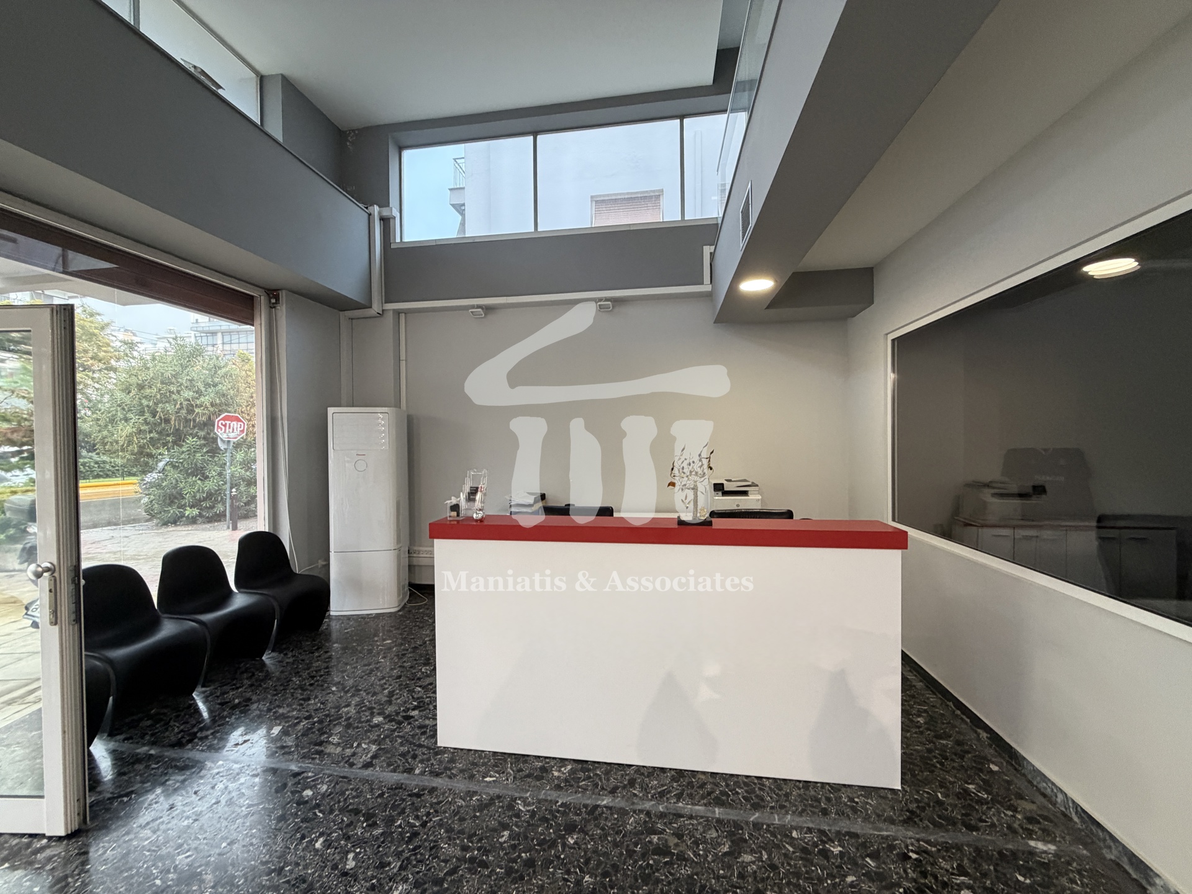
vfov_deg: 85.7
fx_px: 482
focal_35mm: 14
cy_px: 447
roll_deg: +0.6
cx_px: 596
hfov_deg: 102.1
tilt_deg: -0.2
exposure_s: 1/50
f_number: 2.2
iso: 320
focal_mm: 2.22
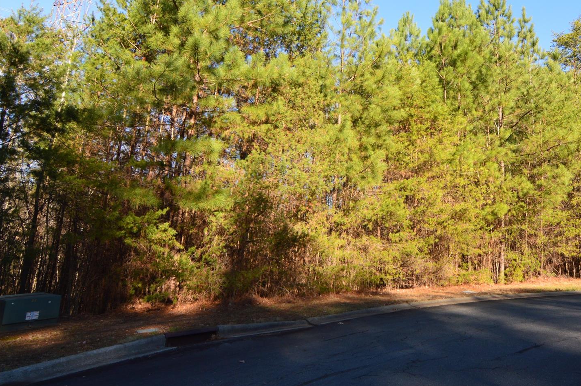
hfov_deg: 70.8
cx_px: 416
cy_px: 153
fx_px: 382
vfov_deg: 53.2
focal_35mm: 24
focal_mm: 11
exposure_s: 1/160
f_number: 9
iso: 400
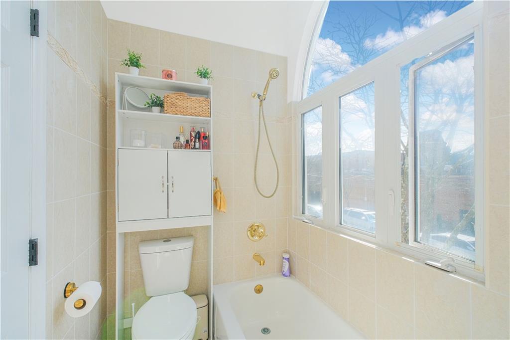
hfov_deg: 100.4
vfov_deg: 77.3
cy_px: 170
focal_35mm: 15
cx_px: 255
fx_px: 212
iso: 1250
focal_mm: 10
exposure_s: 1/500
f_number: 7.1
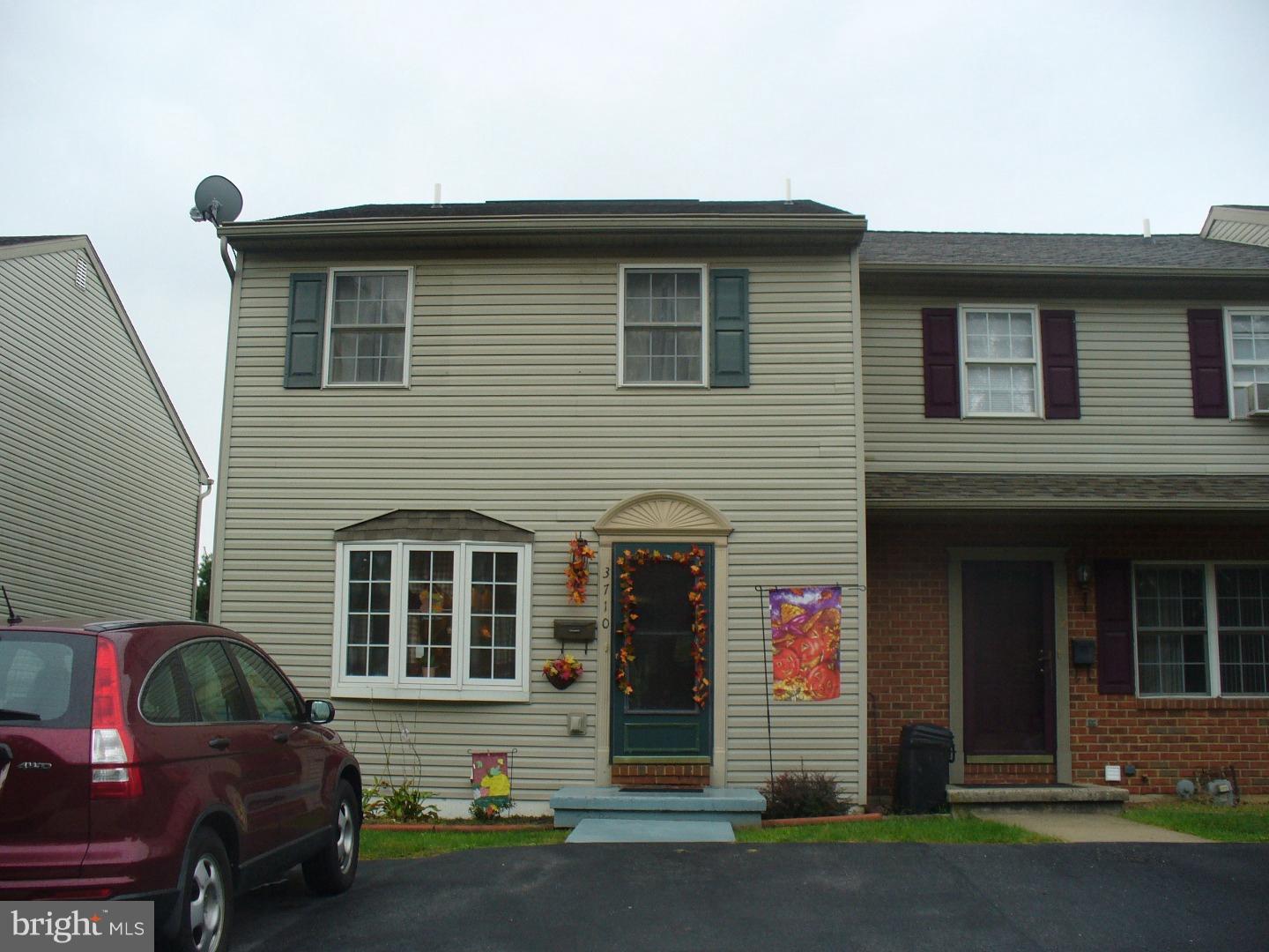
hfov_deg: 50.1
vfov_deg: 38.7
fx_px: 1356
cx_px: 634
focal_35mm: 37
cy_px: 476
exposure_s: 1/50
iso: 80
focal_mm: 6.1
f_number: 2.8
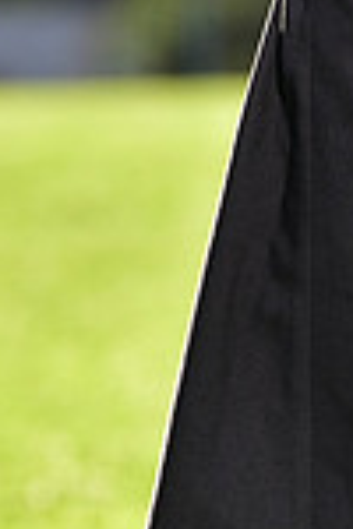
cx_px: 439
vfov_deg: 2.7
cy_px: -349
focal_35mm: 771
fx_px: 11339
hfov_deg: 1.8
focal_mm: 200
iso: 80
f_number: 5
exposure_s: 1/200
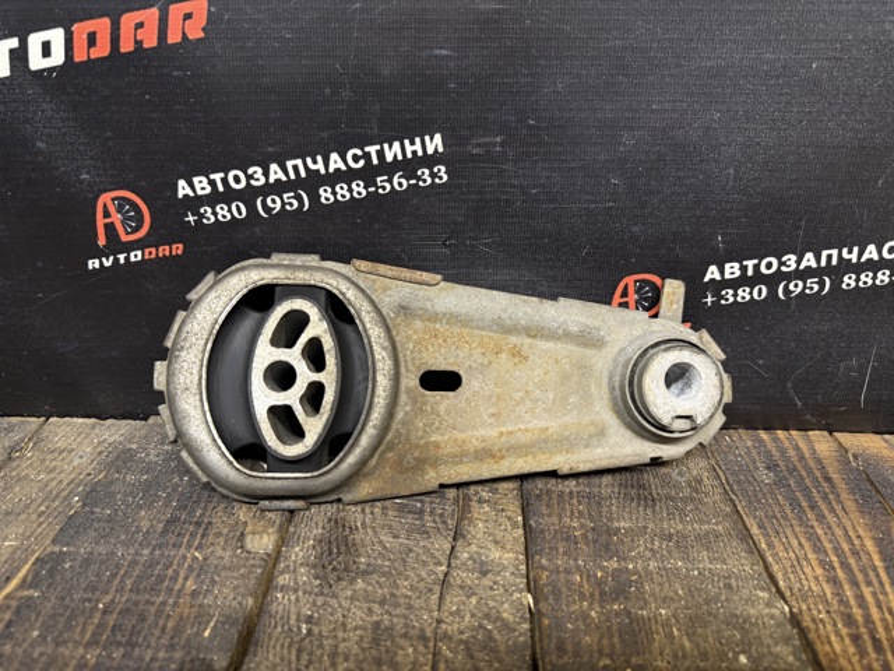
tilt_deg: -24.7
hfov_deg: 71.6
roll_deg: +0.4
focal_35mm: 24
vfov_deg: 56.8
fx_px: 620
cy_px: 336
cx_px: 447
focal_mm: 6.76
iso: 200
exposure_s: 1/50
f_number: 1.78
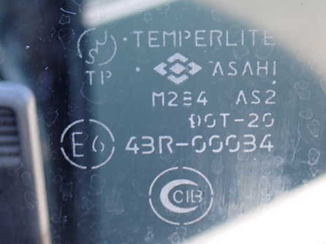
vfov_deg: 14.3
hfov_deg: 19.1
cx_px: 184
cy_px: 129
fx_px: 969
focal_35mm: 103
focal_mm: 13.65
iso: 250
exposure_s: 1/80
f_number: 4.1
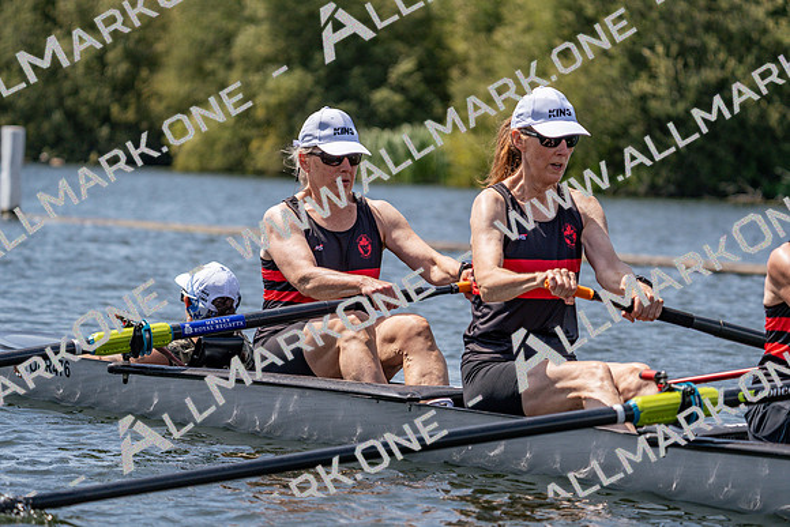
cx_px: 395
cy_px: 264
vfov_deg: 6.9
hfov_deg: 10.3
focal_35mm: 200
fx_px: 4390
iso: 250
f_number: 5.6
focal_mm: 200
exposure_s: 1/2000
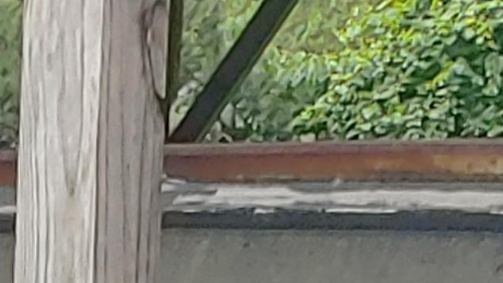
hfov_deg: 6.6
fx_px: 4362
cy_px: 694
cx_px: 190
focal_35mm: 327
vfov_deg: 3.7
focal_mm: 4.23
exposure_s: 1/1220
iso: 50
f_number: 1.5
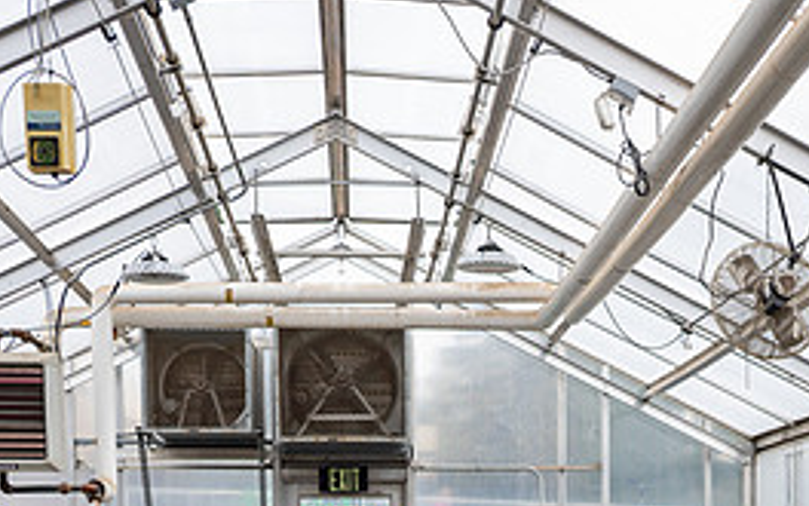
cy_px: 650
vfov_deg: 16.7
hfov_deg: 27.6
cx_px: 572
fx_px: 1632
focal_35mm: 74
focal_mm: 24
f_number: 2.8
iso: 64
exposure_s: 1/80
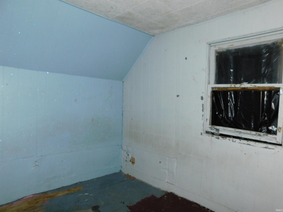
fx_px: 188
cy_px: 106
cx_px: 142
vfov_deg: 58.9
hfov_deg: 73.9
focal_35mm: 23
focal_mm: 4
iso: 200
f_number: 3
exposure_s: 1/30
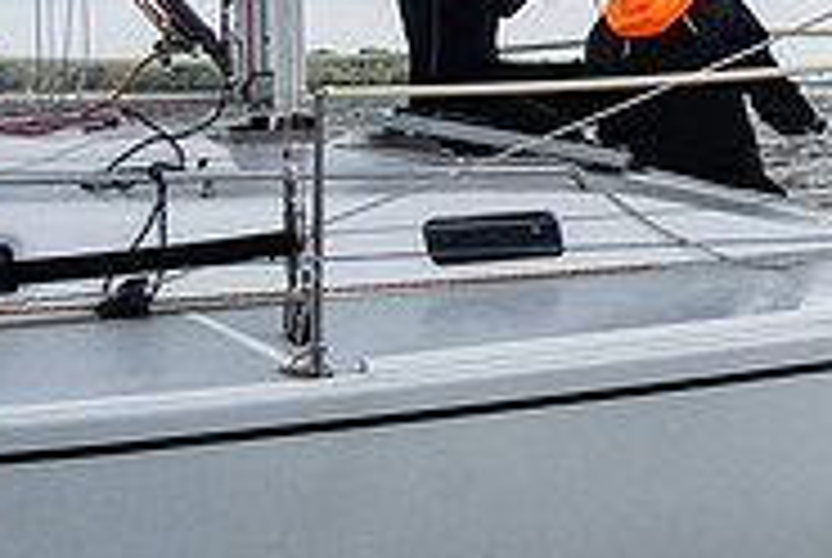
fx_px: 4352
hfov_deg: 10.6
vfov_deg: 7.3
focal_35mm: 188
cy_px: -182
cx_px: 1174
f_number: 5
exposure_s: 1/2000
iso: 400
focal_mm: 38
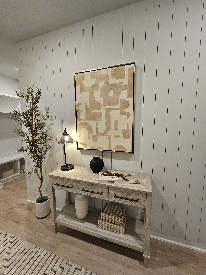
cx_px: 103
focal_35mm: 13
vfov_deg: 106.2
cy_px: 138
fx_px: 103
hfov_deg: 89.9
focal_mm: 2.2
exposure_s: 1/60
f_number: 2.2
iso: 200
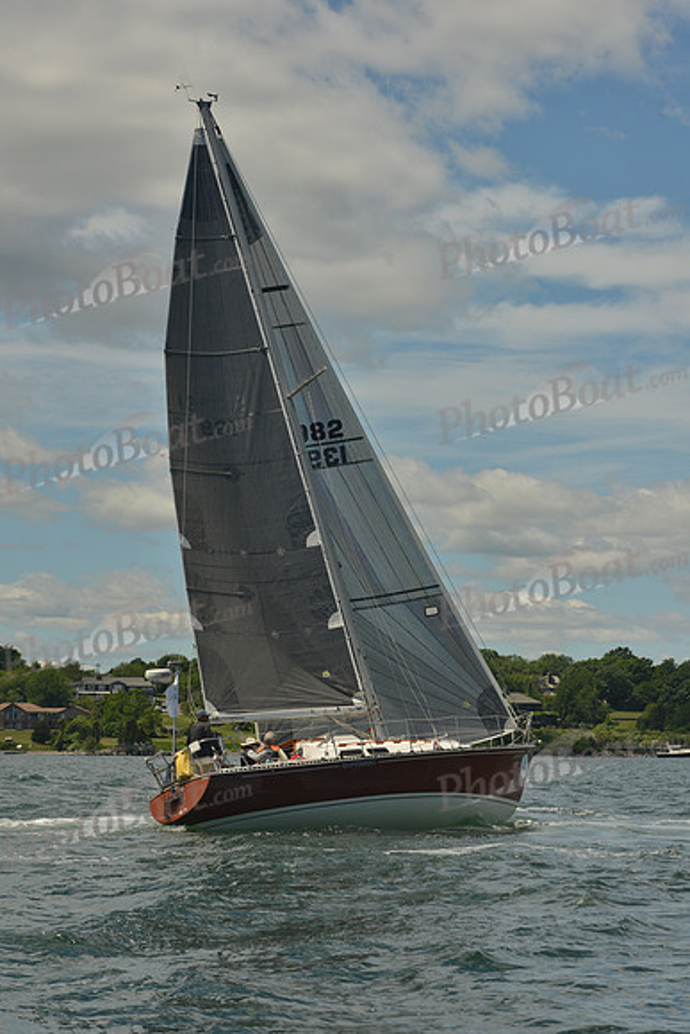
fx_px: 2471
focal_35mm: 86
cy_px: 517
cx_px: 345
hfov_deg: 15.9
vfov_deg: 23.6
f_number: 9
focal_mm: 86
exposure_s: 1/800
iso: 400
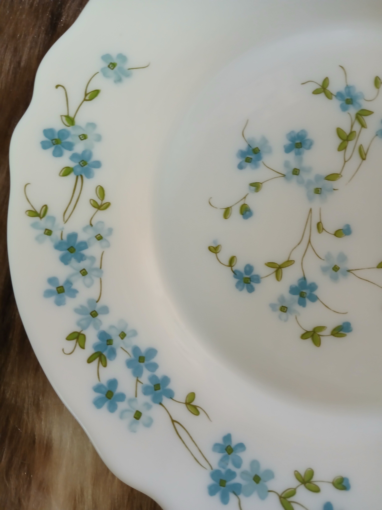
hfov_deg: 53.1
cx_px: 191
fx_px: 383
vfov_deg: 67.3
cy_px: 255
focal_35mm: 26
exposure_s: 1/25.1
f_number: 1.8
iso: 320
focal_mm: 3.98
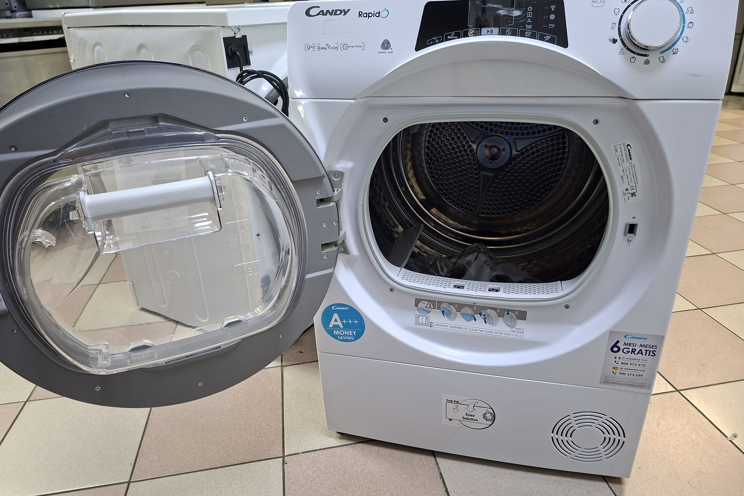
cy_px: 247
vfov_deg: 53.1
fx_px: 496
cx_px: 371
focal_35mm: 24
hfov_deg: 73.7
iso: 320
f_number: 1.8
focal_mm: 5.54
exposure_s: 1/33
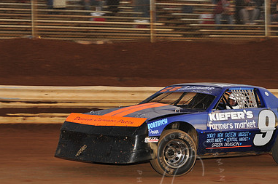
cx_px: 180
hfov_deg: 12.8
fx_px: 1234
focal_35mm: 160
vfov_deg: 8.6
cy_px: 110
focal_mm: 105
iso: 640
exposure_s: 1/250
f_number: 7.1
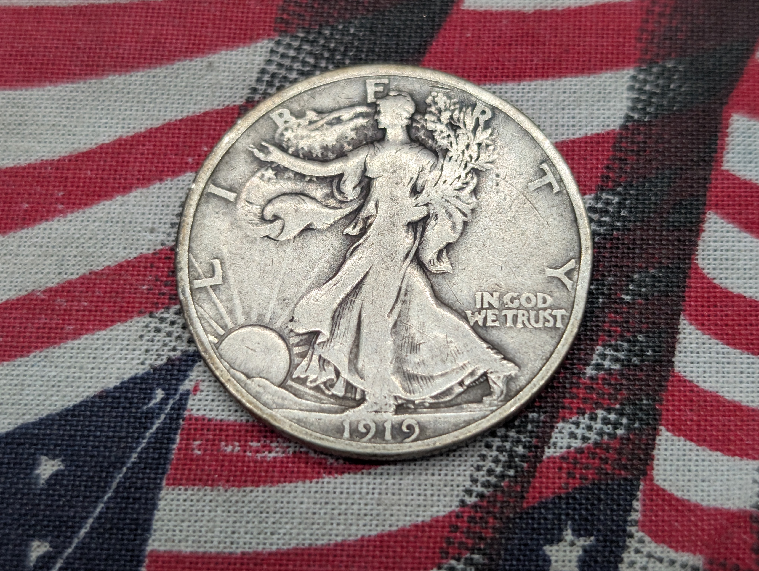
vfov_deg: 29.7
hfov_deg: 38.9
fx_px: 1076
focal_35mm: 49
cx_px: 380
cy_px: 286
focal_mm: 6.9
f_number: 1.68
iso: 126
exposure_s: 1/391
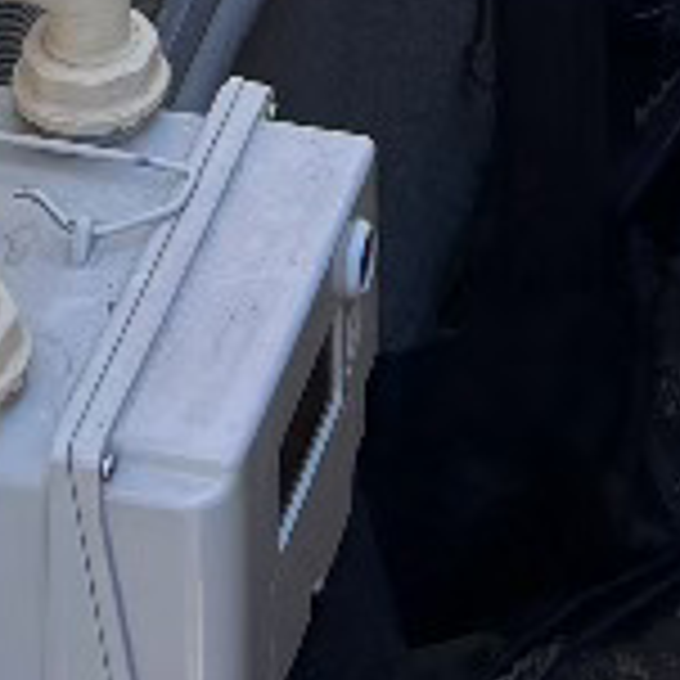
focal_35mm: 218
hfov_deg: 8.0
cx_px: 651
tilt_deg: -14.9
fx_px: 4845
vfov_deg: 6.7
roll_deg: -1.0
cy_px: -1824
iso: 50
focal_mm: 5.96
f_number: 1.6
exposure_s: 1/615
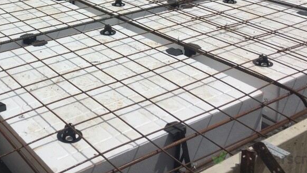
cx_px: 70
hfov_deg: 36.2
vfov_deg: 20.3
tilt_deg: -13.4
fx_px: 456
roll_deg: -0.5
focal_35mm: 56
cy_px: -27
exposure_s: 1/7937
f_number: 2.2
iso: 32
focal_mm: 4.15
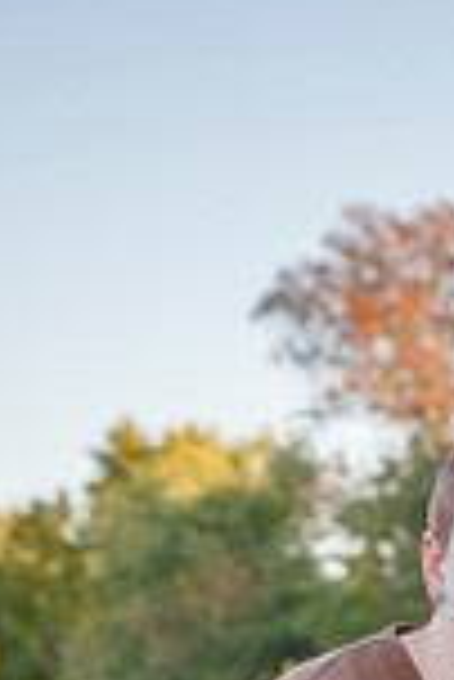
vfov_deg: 7.9
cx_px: 512
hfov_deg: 5.4
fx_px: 4831
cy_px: 914
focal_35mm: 256
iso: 400
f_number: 6.3
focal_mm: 86
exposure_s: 1/640
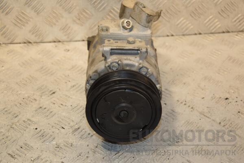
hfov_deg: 28.1
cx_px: 122
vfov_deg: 18.9
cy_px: 82
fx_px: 488
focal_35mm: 72
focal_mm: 48
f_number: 5.6
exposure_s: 1/200
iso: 800
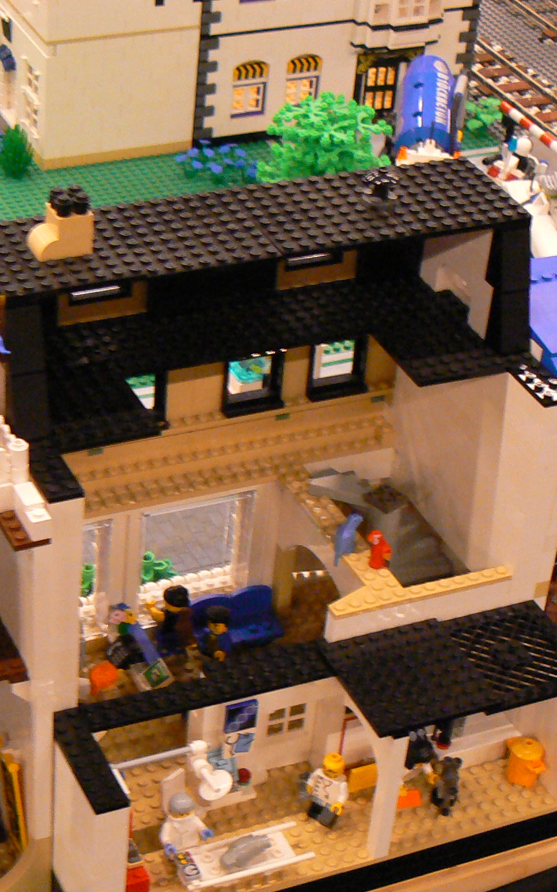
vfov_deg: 25.5
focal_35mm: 81
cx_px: 173
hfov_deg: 16.1
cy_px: 476
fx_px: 1968
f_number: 2.8
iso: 200
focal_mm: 7
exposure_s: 1/5
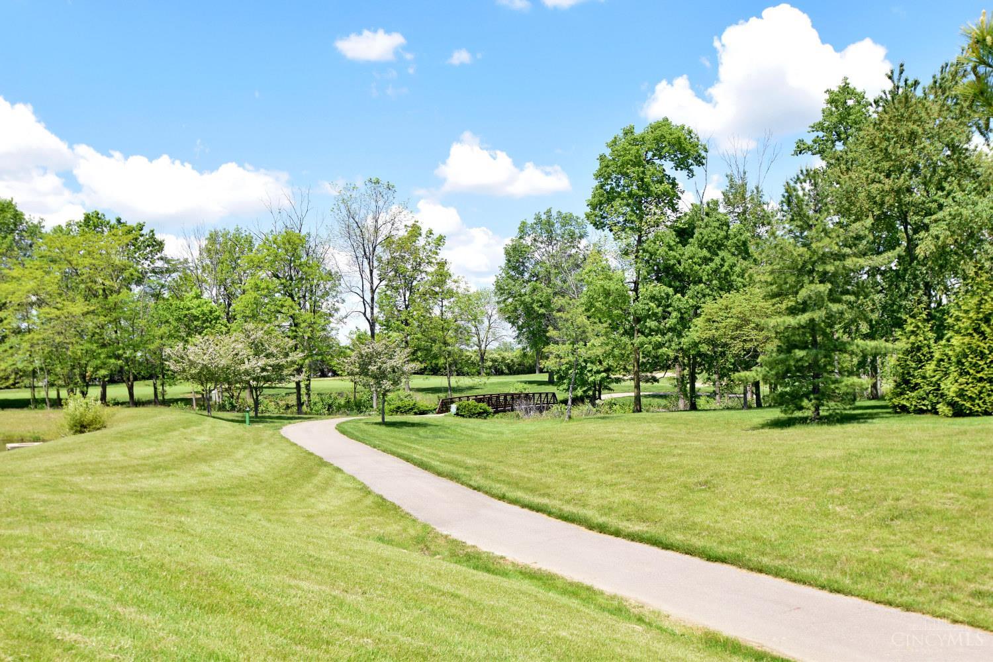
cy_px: 331
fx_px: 993
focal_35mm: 36
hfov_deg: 53.1
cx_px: 496
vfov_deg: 36.9
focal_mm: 24
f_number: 9
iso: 200
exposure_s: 1/320
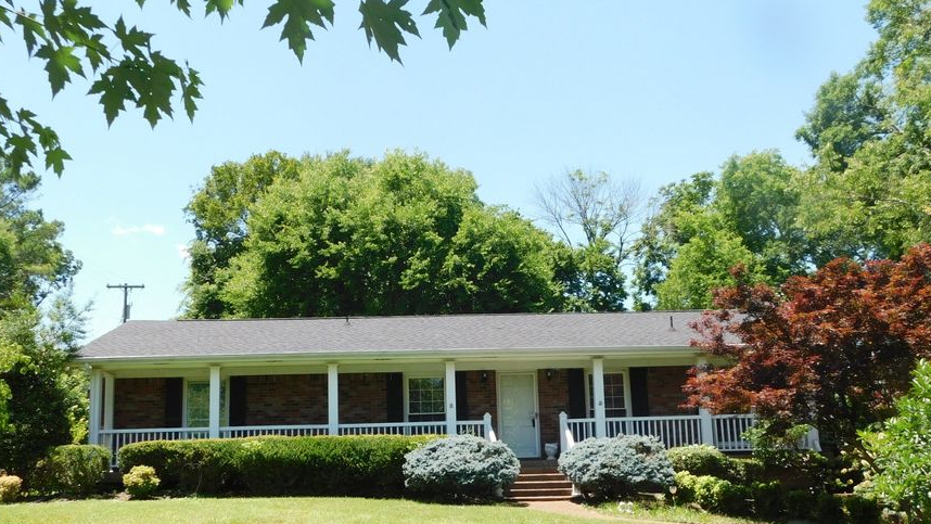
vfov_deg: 30.4
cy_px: 310
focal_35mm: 39
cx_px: 457
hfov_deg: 51.6
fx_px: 963
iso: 125
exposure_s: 1/500
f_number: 3.2
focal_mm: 5.3
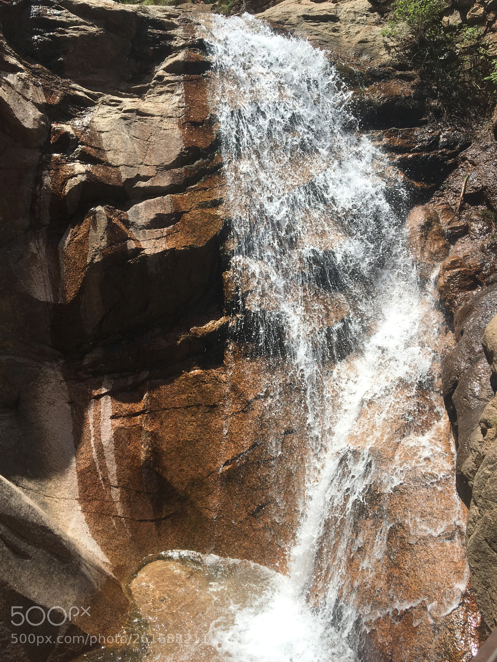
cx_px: 241
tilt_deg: -14.1
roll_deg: +2.6
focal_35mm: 30
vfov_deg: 60.0
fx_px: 574
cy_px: 330
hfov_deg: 46.8
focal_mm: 4.15
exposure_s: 1/1508
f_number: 2.2
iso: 25
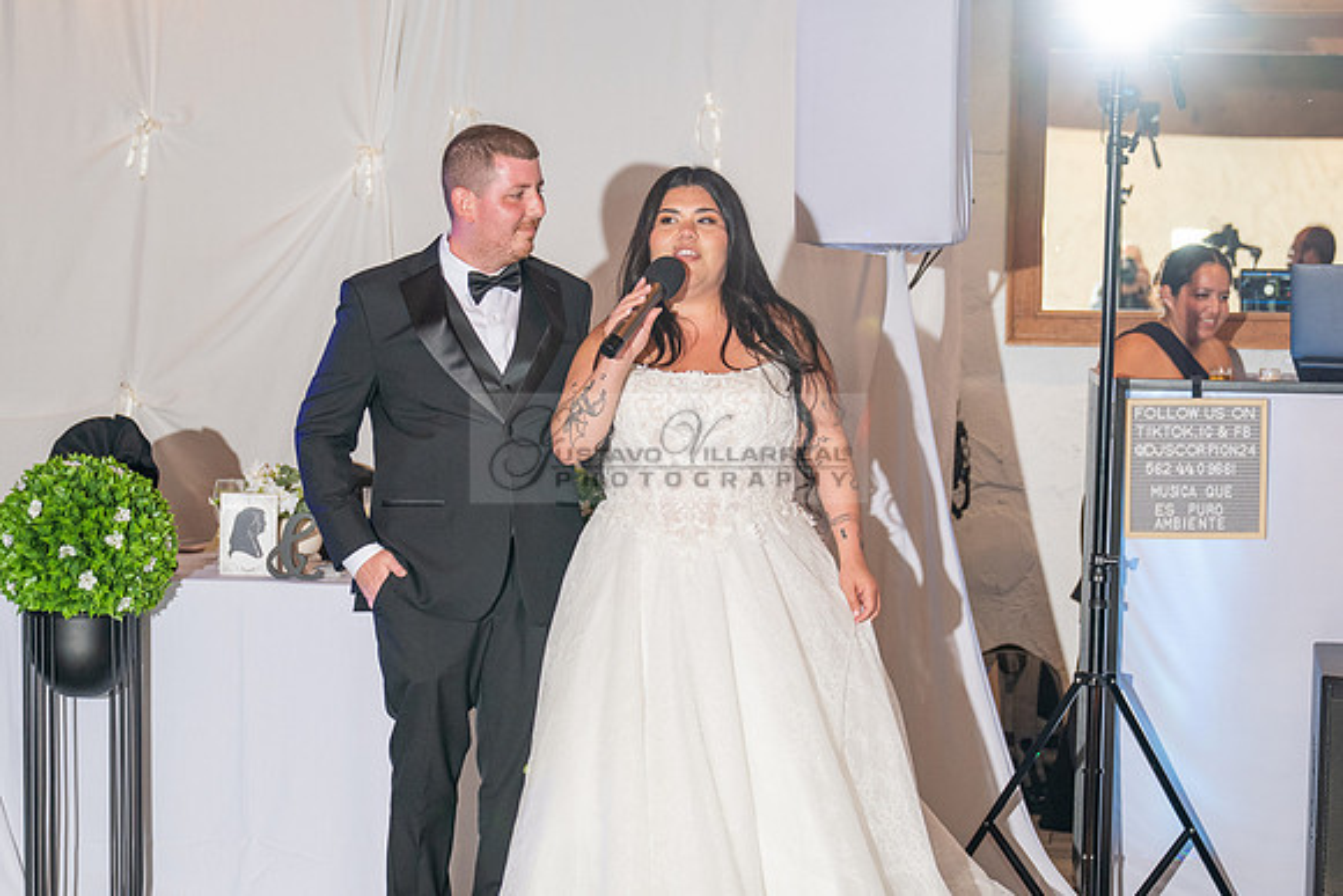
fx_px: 3408
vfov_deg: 15.0
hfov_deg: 22.3
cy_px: 561
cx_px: 687
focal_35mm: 91
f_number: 2.8
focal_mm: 58
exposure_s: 1/125
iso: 800
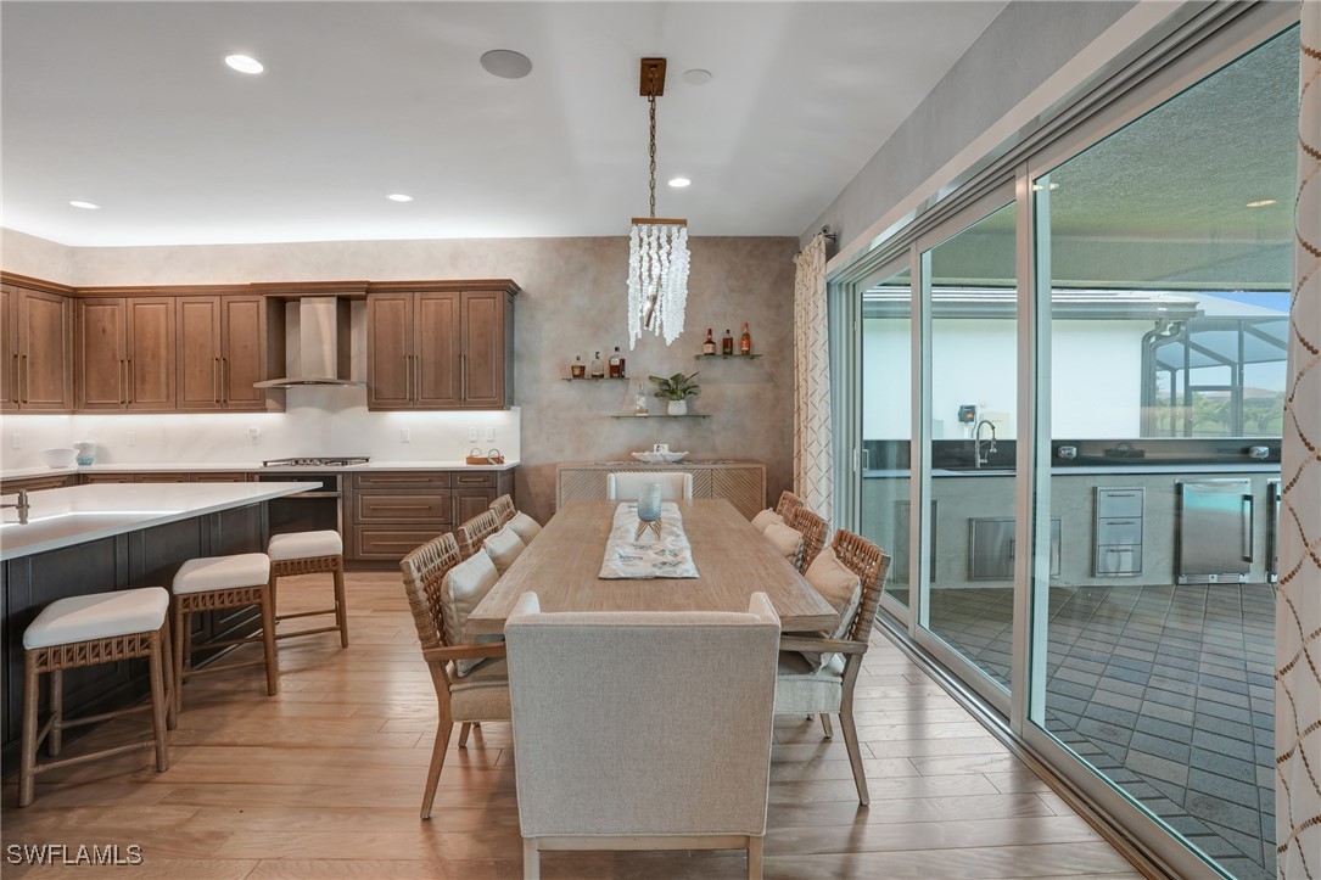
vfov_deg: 73.7
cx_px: 660
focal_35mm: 16
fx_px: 587
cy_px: 440
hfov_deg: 96.7
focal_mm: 16
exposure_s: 1/13
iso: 200
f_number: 9
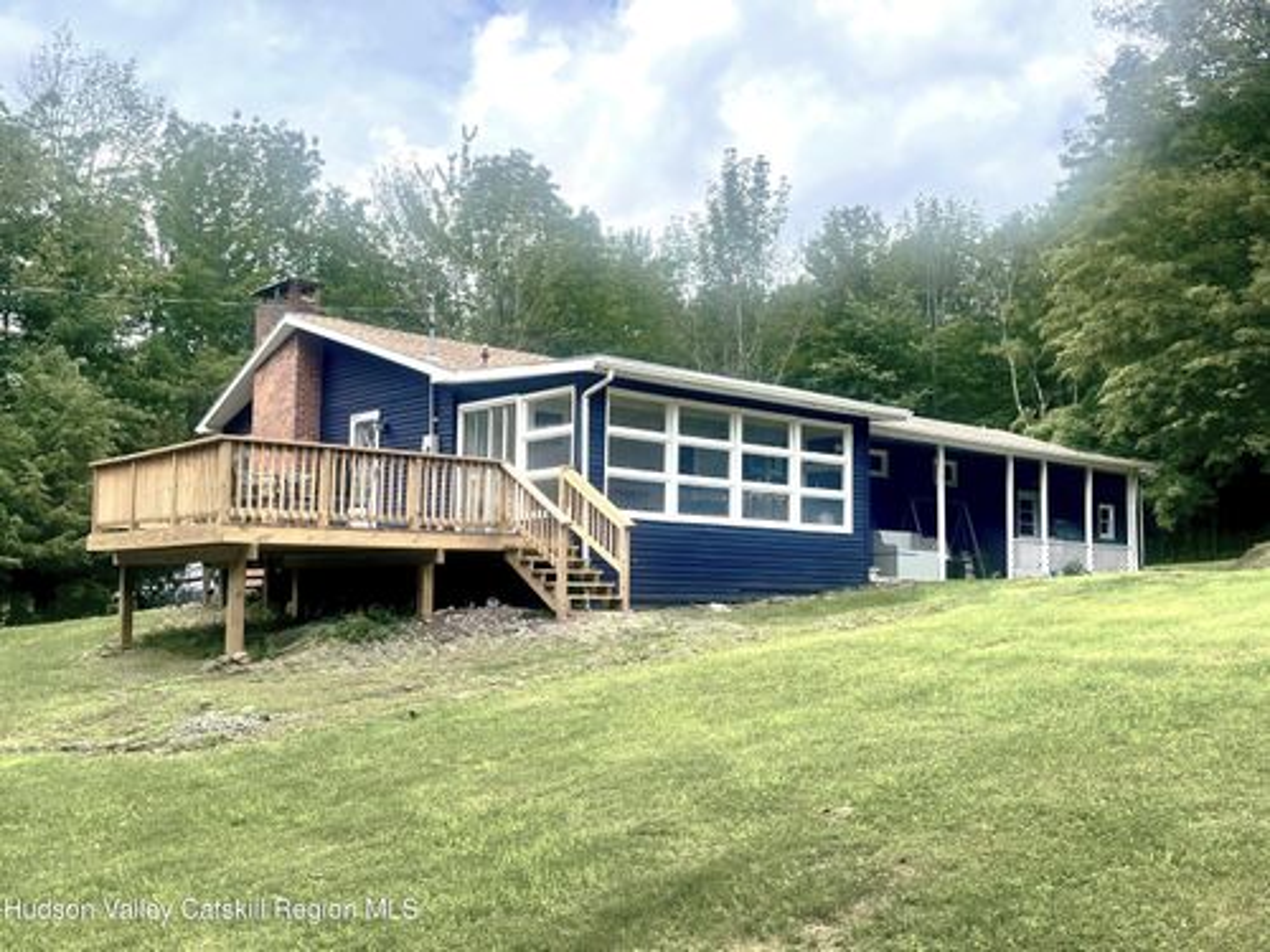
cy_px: 476
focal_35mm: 34
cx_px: 635
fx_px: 1247
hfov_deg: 54.0
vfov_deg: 41.8
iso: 32
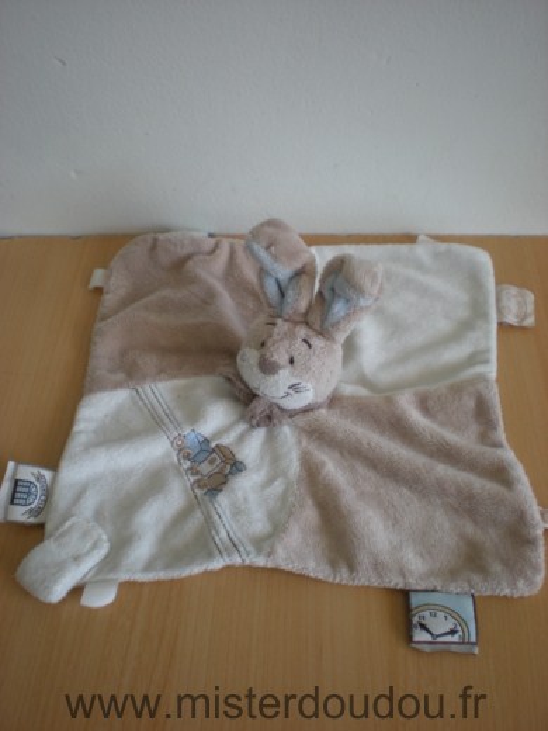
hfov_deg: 37.7
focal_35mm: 38
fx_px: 802
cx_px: 274
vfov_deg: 49.0
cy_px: 366
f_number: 3.1
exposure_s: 1/50.3
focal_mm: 6.3
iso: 64
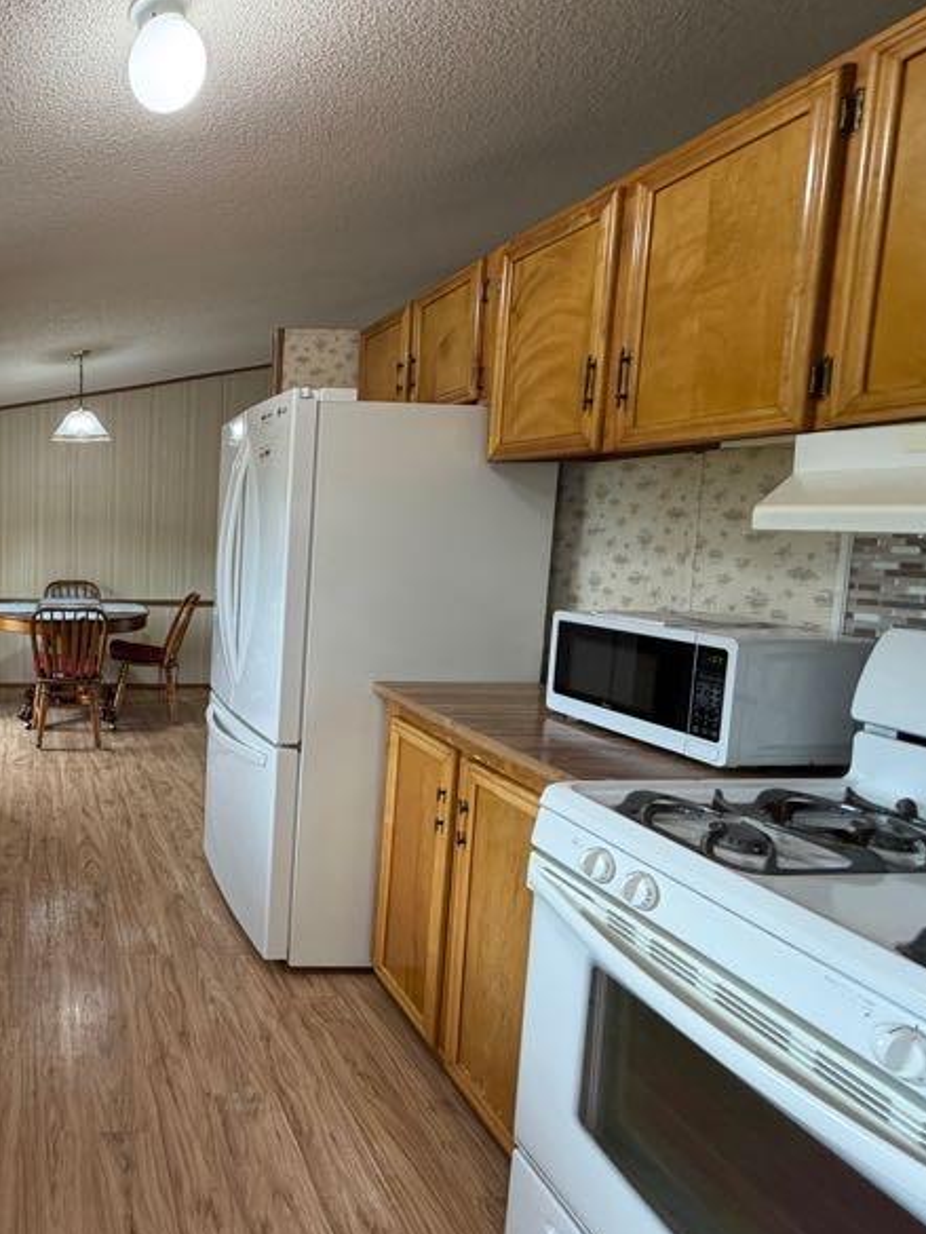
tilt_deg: -5.7
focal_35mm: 20
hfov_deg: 55.8
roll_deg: +0.8
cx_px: 70
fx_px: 713
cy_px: 590
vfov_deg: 81.7
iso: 200
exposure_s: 1/60
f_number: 2.2
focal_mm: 2.22
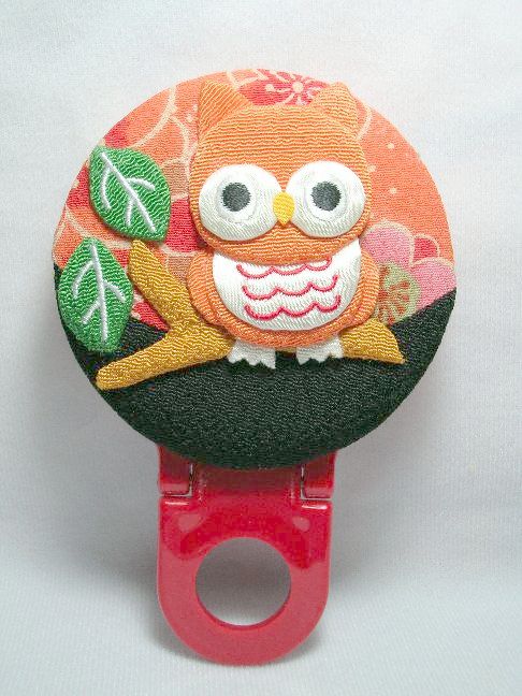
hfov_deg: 30.3
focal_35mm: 48
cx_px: 261
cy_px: 348
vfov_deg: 39.7
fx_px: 965
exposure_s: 1/40.1
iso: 50
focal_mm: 8
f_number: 3.2
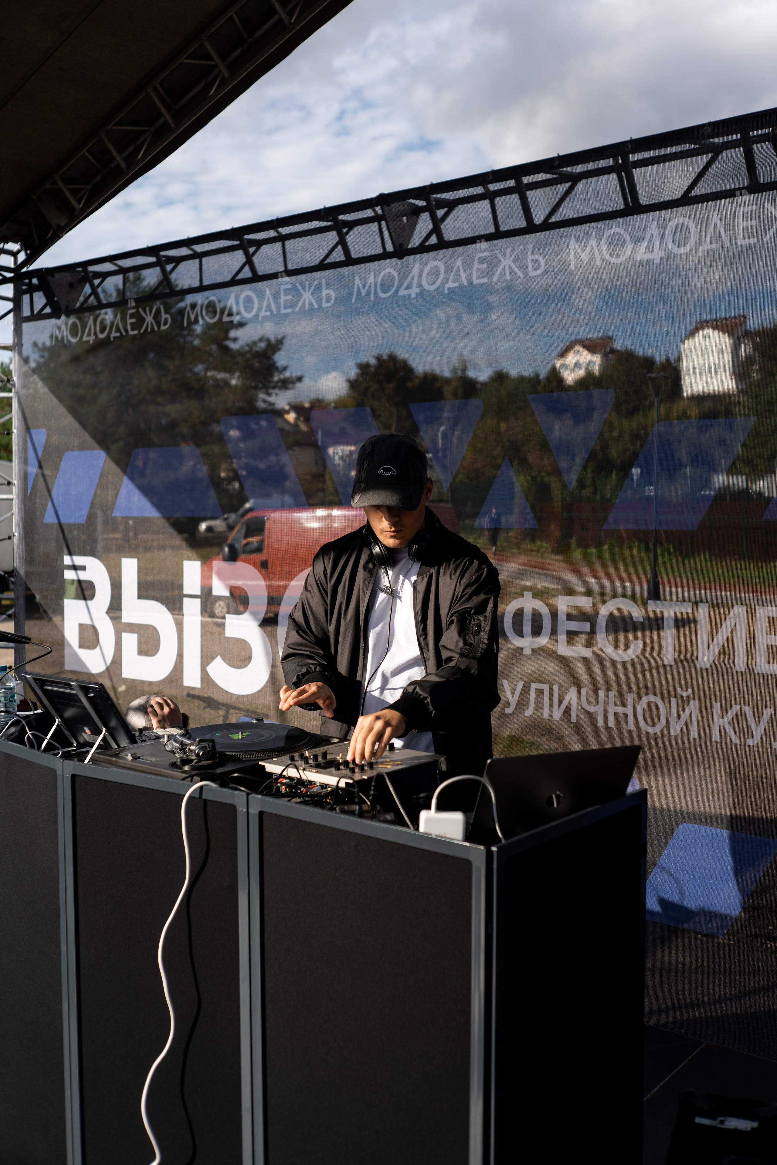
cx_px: 388
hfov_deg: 37.9
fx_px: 1133
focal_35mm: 35
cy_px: 582
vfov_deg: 54.4
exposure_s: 1/1600
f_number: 2.8
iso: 100
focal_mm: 35
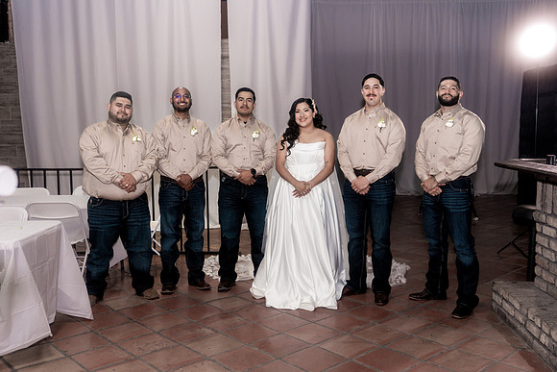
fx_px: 542
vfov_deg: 37.9
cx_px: 278
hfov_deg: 54.4
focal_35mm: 35
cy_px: 186
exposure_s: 1/250
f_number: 4
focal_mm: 35
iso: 2000
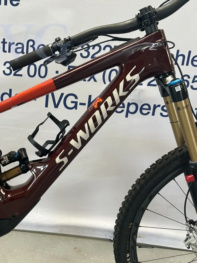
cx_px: 34
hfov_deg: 29.4
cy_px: 169
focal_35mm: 48
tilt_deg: -19.0
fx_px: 364
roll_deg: -4.9
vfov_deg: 39.3
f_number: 1.5
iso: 80
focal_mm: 5.7
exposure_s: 1/121
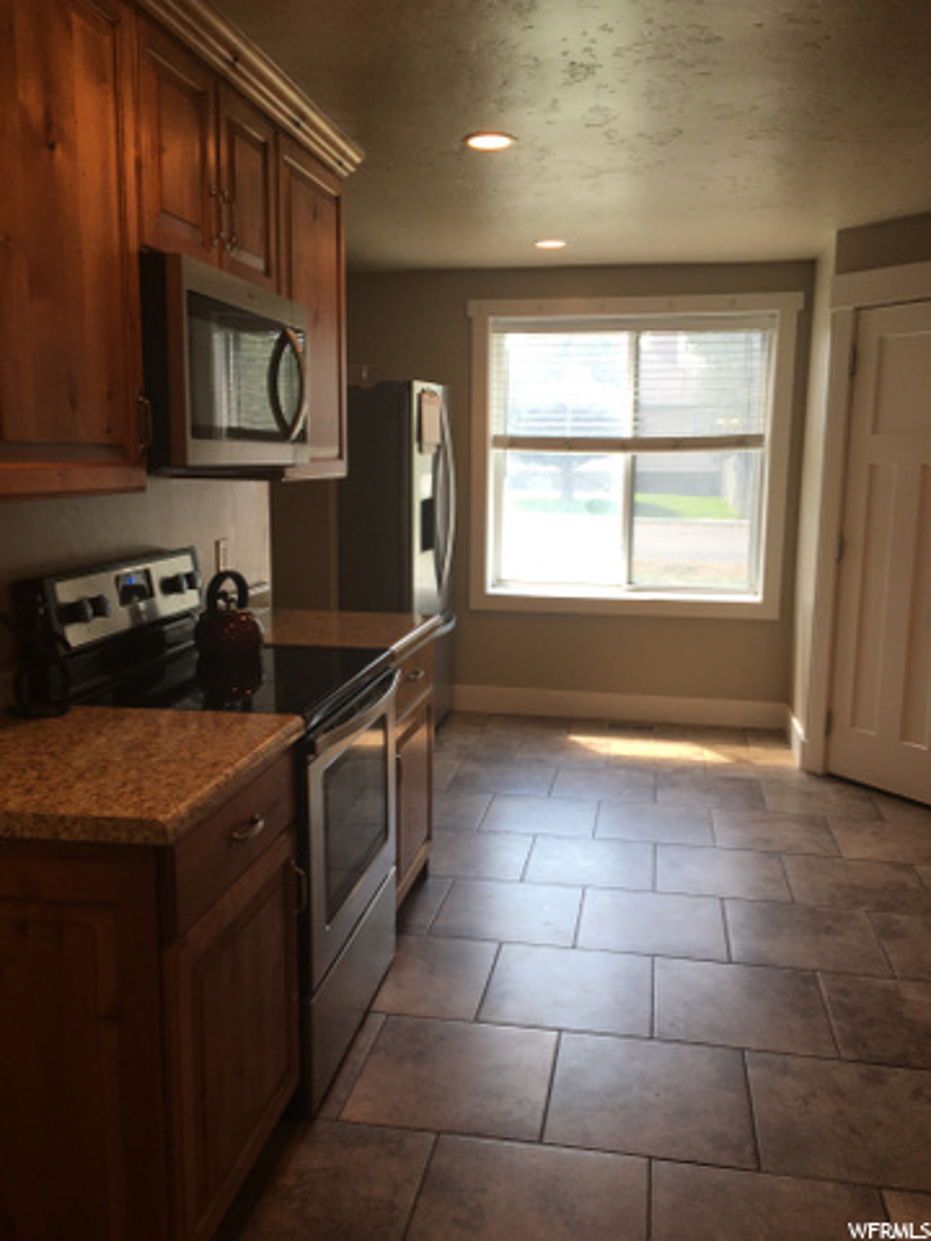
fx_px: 1040
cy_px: 620
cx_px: 466
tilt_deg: -8.5
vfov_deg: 61.7
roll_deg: -0.9
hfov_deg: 48.2
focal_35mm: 29
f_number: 2.2
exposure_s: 1/60
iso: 25
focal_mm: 4.15
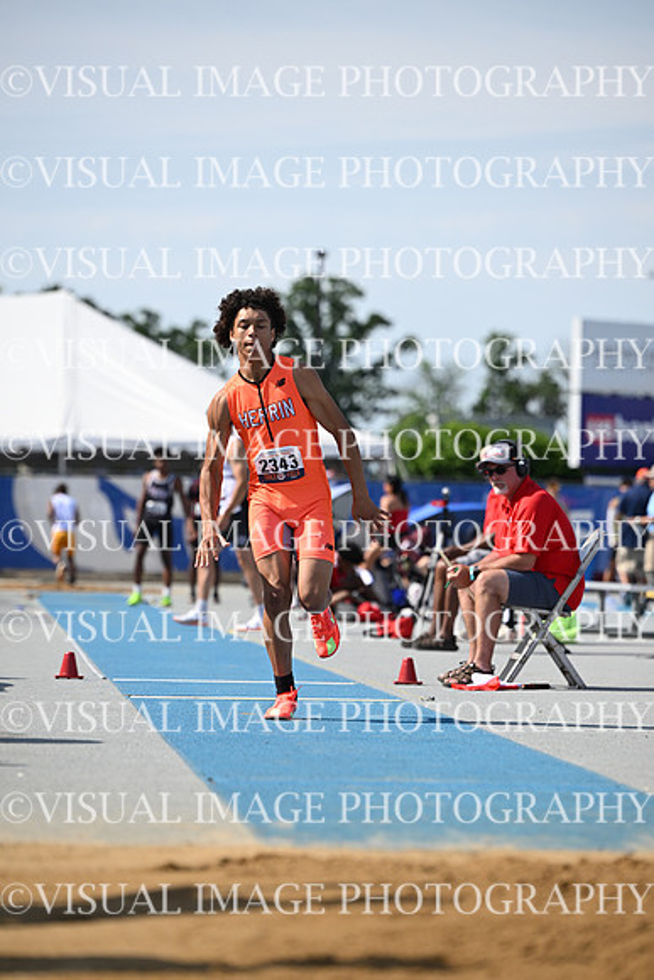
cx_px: 327
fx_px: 4357
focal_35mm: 160
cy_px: 490
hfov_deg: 8.6
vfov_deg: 12.8
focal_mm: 160
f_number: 3.5
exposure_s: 1/6400
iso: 500
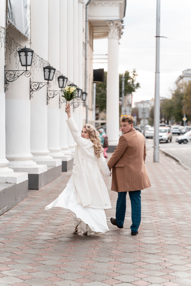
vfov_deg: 28.5
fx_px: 565
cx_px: 96
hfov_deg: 19.2
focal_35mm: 71
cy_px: 143
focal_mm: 71
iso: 500
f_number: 2.8
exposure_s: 1/1250
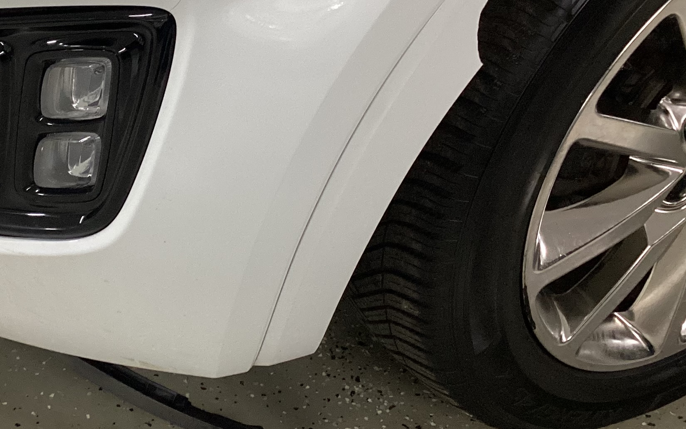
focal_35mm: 65
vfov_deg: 19.9
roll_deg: +0.9
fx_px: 1215
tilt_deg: -36.8
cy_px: 136
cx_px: 153
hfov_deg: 30.9
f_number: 2.4
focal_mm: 3.3
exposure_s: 1/50
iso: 250
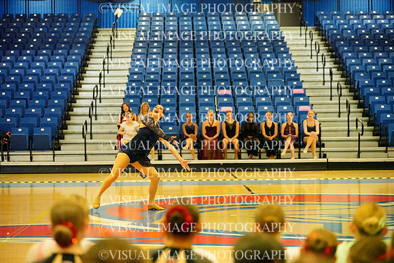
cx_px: 197
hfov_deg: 20.6
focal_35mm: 99
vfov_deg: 13.8
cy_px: 132
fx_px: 1084
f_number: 2.8
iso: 25600
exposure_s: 1/1600
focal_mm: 99
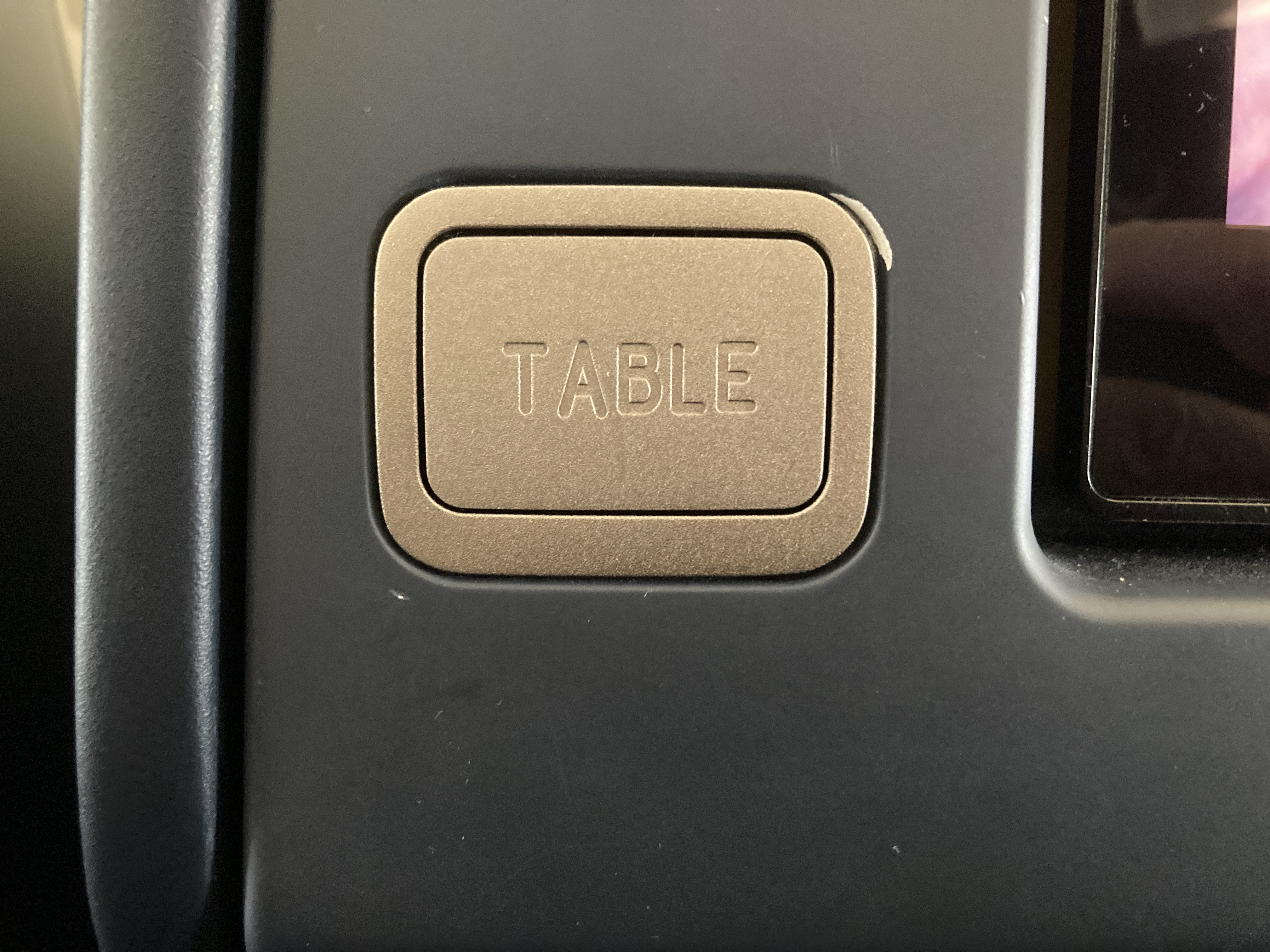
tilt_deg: -4.5
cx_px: 635
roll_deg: -1.4
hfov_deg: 63.4
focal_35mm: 28
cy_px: 476
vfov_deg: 49.7
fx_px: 1027
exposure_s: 1/21
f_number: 1.8
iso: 640
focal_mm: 3.99
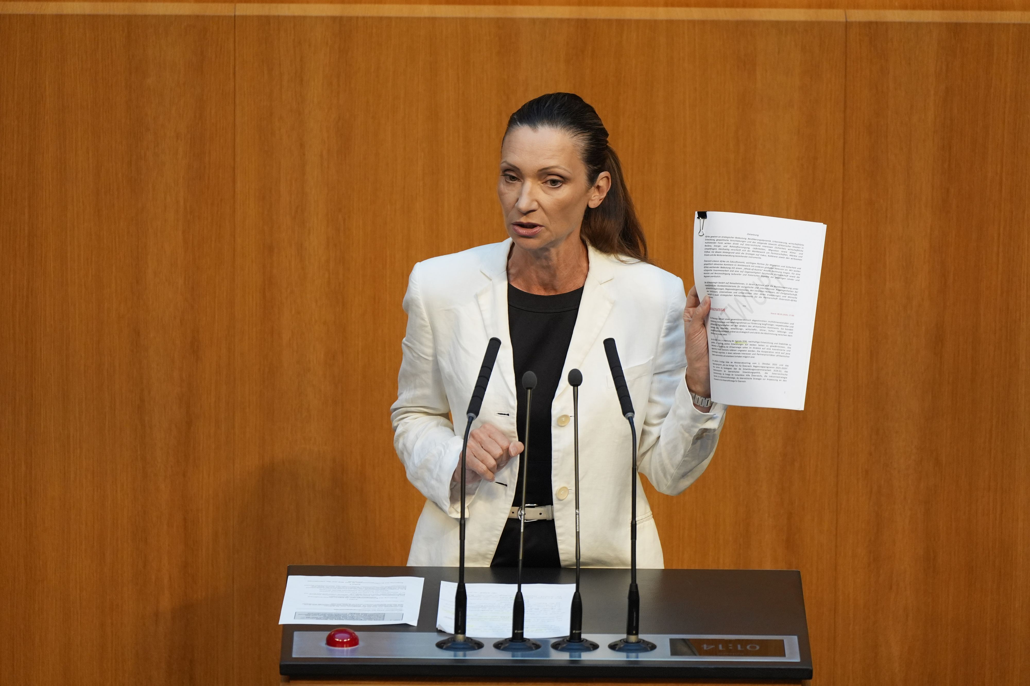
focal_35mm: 321
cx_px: 515
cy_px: 343
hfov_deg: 6.4
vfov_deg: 4.3
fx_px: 9184
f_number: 5.6
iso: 2500
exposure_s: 1/320
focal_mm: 321
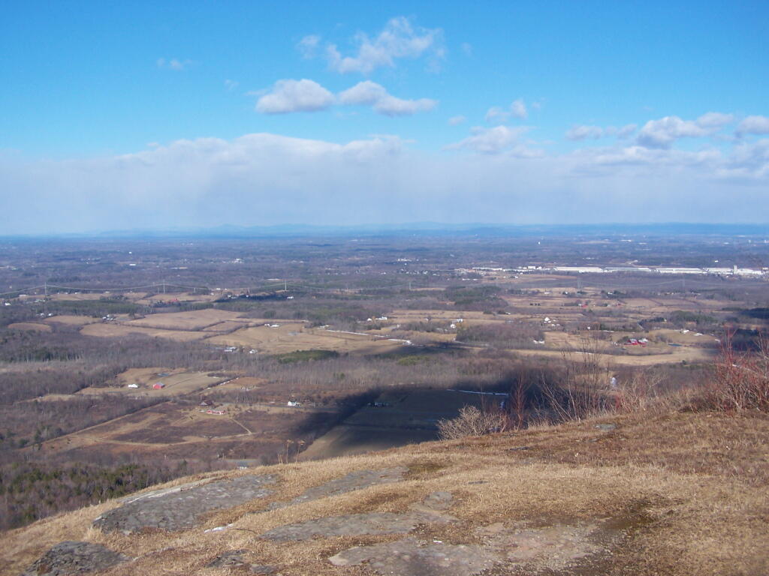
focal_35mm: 38
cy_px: 288
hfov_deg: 49.0
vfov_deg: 37.7
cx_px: 384
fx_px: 844
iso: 80
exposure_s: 1/1000
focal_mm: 6.3
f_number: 4
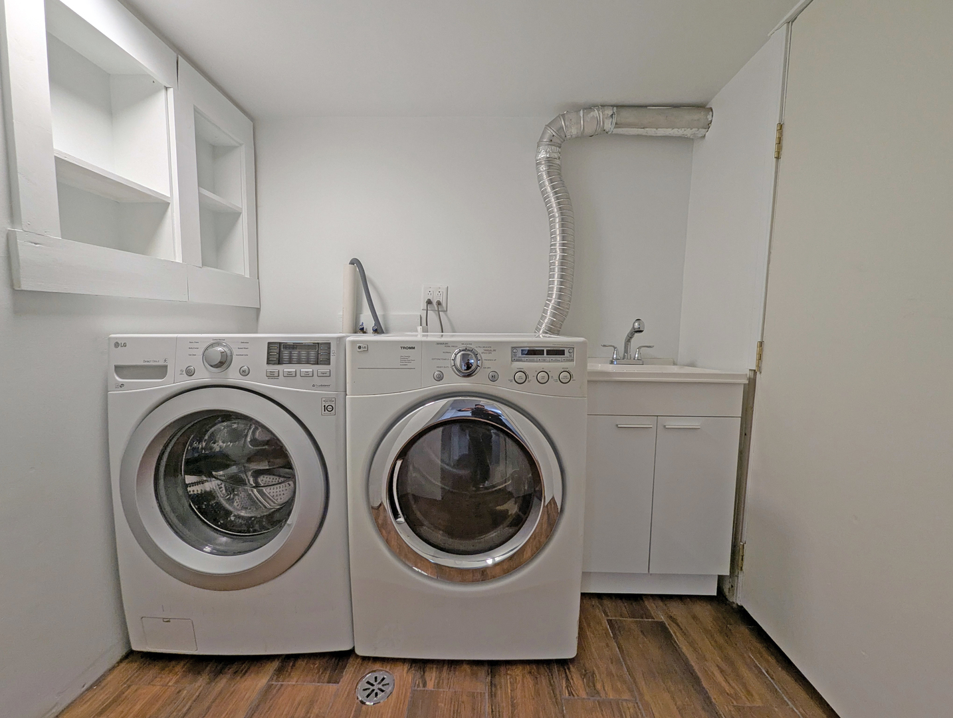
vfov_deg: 90.1
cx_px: 476
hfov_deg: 106.1
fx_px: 358
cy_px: 359
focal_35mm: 13
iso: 67
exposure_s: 1/60
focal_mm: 1.95
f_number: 2.2
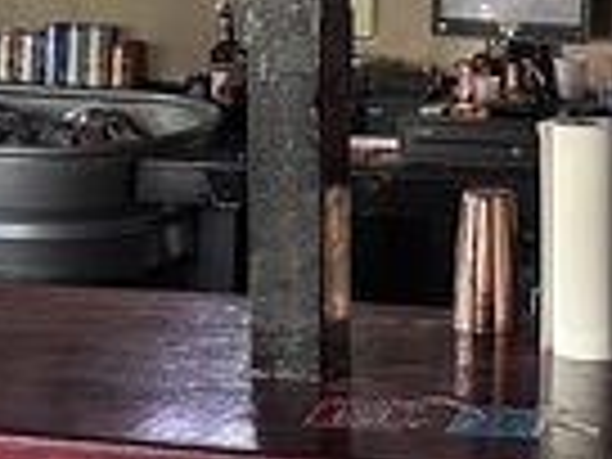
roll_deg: -1.1
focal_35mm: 106
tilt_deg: -8.0
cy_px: 108
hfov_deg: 18.3
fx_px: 1874
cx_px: 536
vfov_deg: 13.9
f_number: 1.78
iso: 1000
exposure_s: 1/52
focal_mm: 6.86
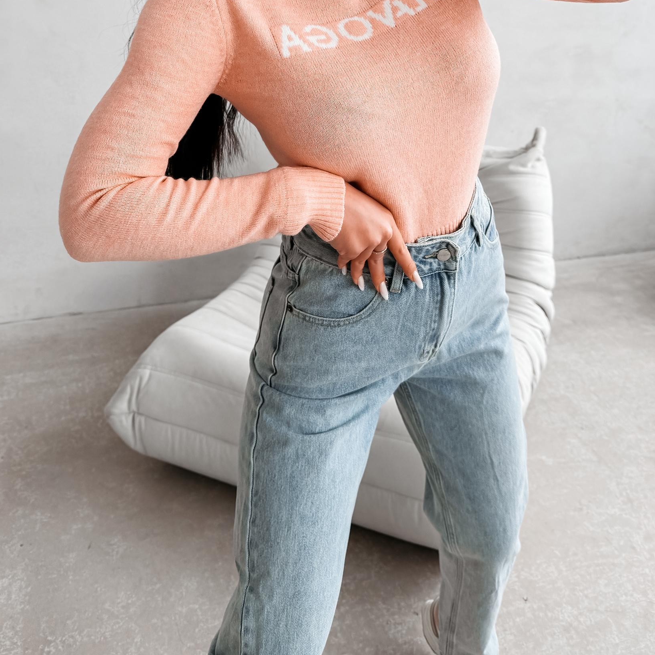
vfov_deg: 42.1
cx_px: 330
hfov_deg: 44.9
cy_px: 95
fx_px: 792
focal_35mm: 37
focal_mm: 6.76
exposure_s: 1/120
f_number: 1.8
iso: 100
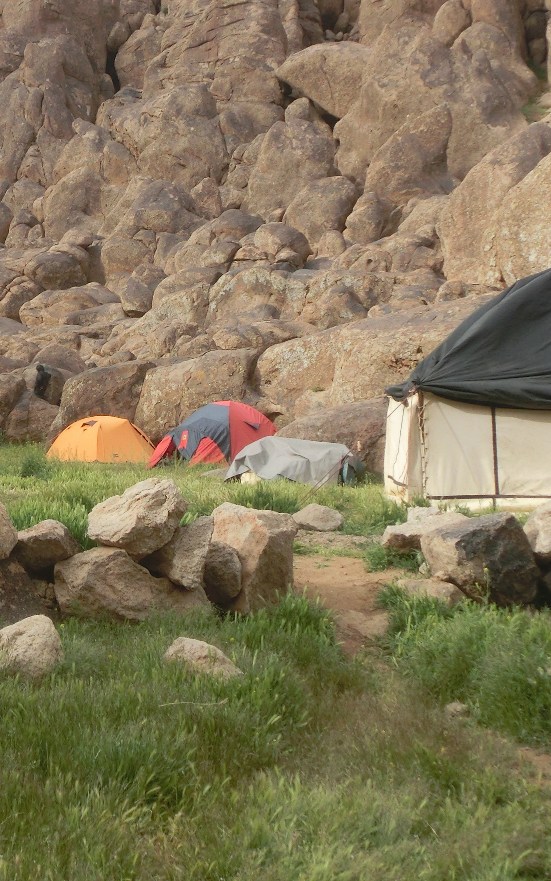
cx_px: 0
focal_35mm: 65
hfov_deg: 19.4
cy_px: 275
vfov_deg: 31.2
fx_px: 1562
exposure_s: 1/400
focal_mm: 5.36
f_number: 3.5
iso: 80
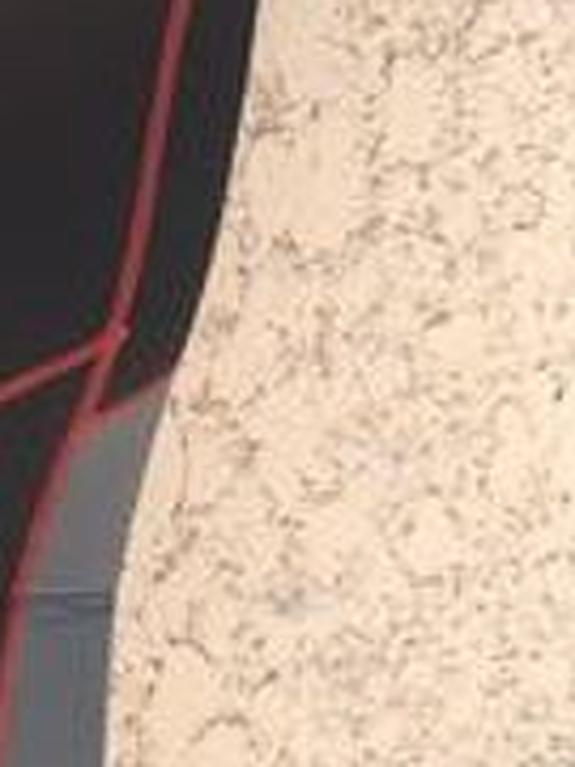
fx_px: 4762
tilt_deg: -15.8
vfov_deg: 8.9
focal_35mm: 215
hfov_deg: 6.7
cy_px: -475
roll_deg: +1.0
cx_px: -528
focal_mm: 4.15
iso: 25
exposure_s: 1/195
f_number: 2.2
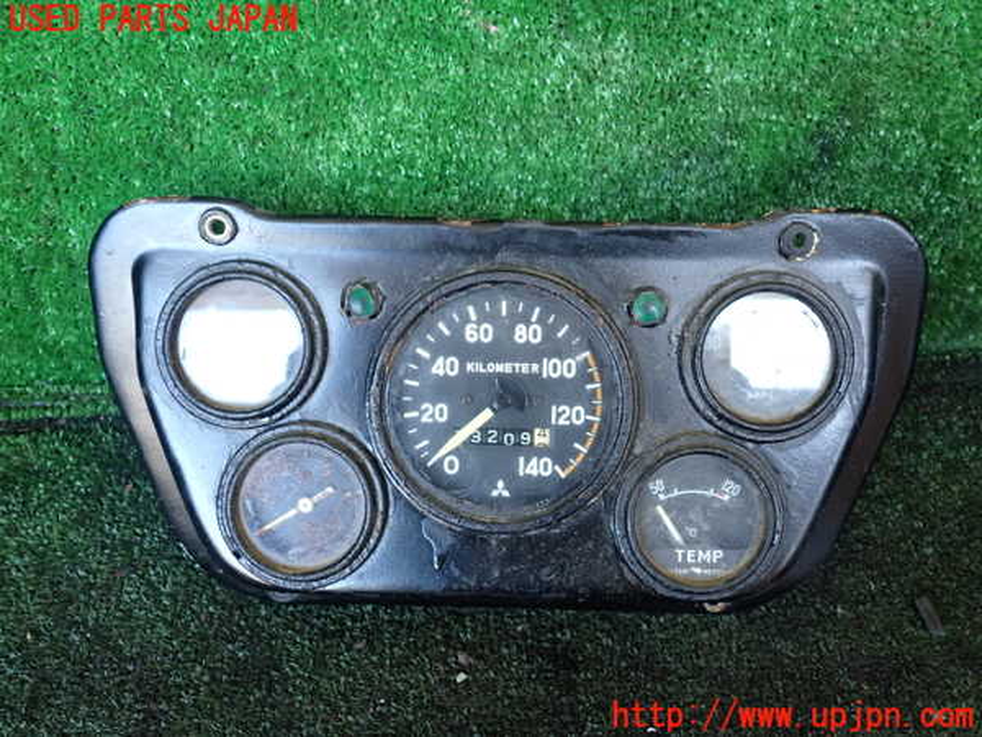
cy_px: 368
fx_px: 851
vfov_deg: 46.8
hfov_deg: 60.0
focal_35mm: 30
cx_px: 491
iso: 250
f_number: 2.3
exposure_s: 1/30
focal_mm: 5.4
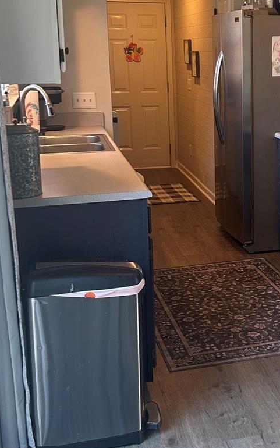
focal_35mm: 55
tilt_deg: -10.1
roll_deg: -0.3
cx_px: 268
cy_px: 177
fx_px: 672
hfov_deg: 22.8
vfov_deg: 36.7
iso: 100
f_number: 1.5
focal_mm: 5.7
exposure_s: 1/60
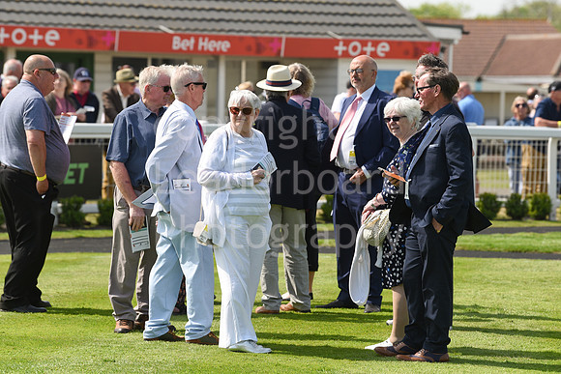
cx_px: 280
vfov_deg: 6.9
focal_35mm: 200
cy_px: 187
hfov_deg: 10.3
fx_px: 3117
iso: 400
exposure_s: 1/2000
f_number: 5.6
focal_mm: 200
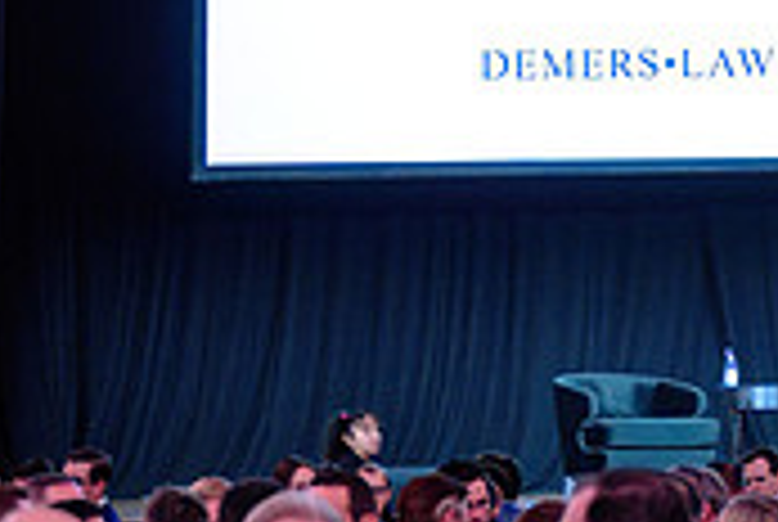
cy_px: 178
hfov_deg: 10.5
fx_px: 4178
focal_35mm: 193
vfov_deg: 7.1
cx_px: 917
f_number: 2.8
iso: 1600
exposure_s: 1/50
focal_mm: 48
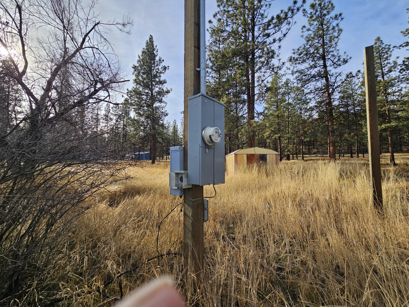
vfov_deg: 89.9
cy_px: 154
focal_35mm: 13
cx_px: 204
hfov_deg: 106.2
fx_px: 154
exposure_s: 1/1325
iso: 50
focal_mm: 2.2
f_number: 2.2
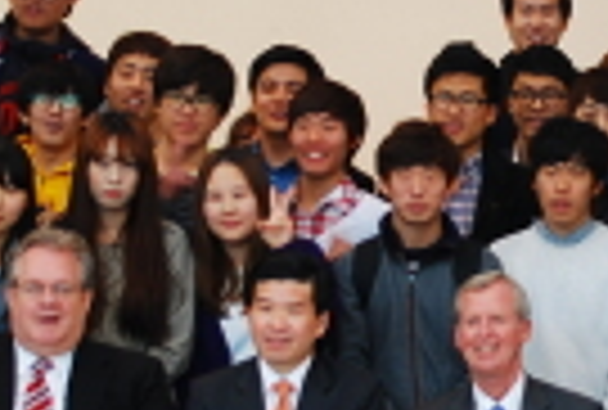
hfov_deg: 11.8
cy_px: 160
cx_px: 545
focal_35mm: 173
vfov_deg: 8.0
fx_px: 2932
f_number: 6.3
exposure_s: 1/8
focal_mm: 24
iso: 100
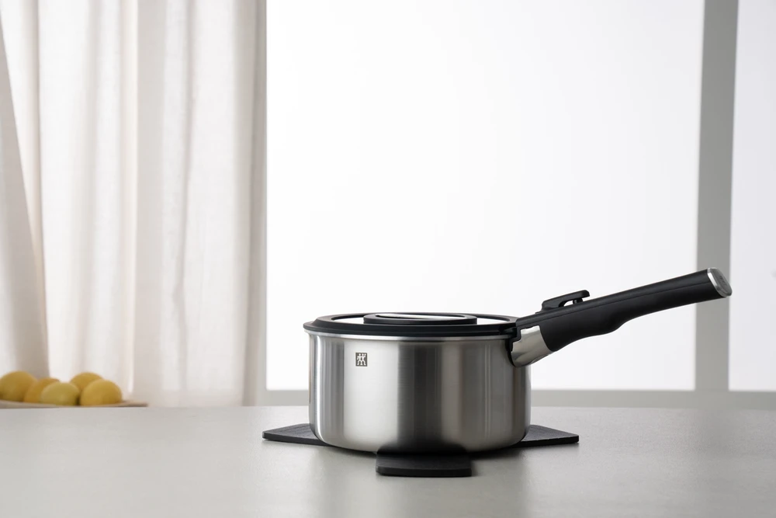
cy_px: 259
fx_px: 1509
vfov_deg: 19.5
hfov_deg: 28.8
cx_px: 388
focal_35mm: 70
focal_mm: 70
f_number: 8
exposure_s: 1/100
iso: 800
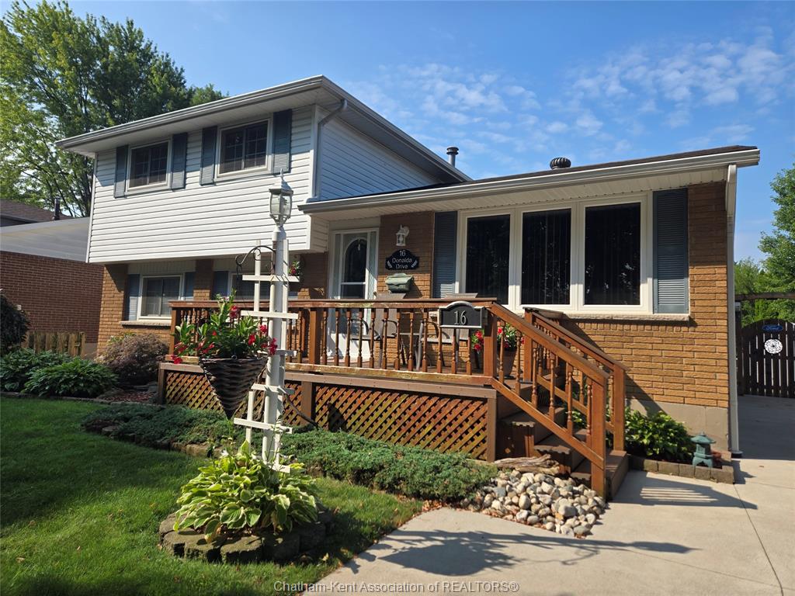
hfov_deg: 73.9
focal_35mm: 23
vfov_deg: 58.9
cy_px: 298
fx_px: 528
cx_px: 398
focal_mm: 5.4
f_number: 1.8
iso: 25
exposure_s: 1/1465
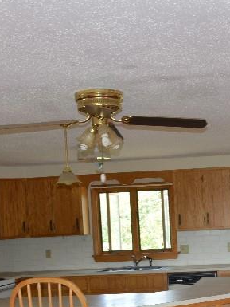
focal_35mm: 69
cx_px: 212
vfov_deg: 27.5
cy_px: 256
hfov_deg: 20.8
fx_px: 611
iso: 500
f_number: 10
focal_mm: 18
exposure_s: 1/25
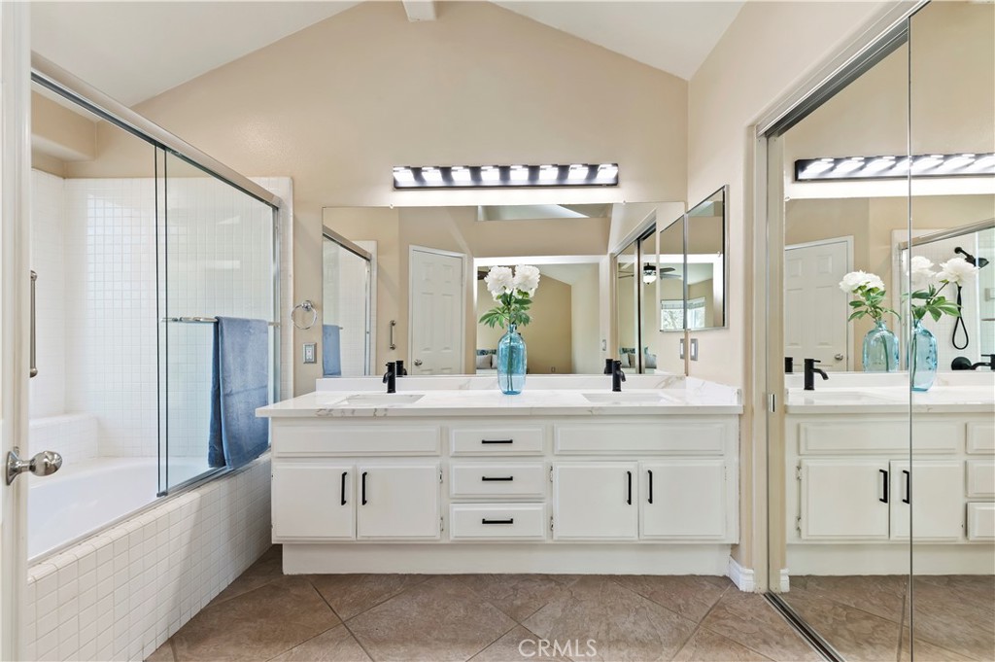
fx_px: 387
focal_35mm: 14
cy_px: 331
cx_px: 498
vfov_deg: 81.1
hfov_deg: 104.3
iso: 500
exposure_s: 1/15
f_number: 10
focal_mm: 14
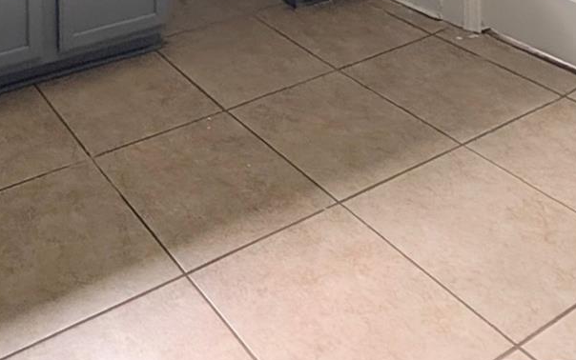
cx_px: 81
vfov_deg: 21.1
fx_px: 675
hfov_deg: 43.1
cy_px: -274
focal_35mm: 43
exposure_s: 1/121
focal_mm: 2.02
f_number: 1.7
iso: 47
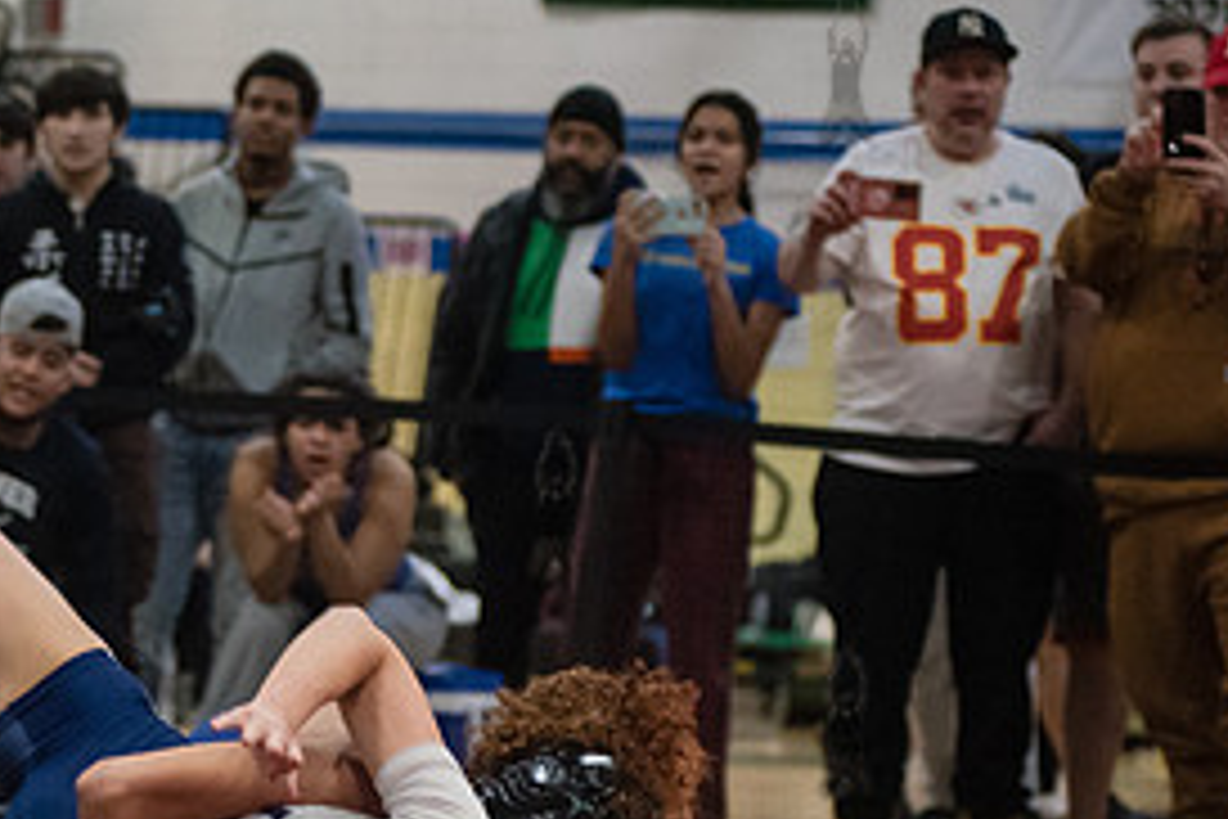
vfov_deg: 8.1
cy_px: 718
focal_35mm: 170
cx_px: -27
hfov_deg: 11.9
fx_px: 5798
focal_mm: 80
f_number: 3.5
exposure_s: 1/500
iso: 8000
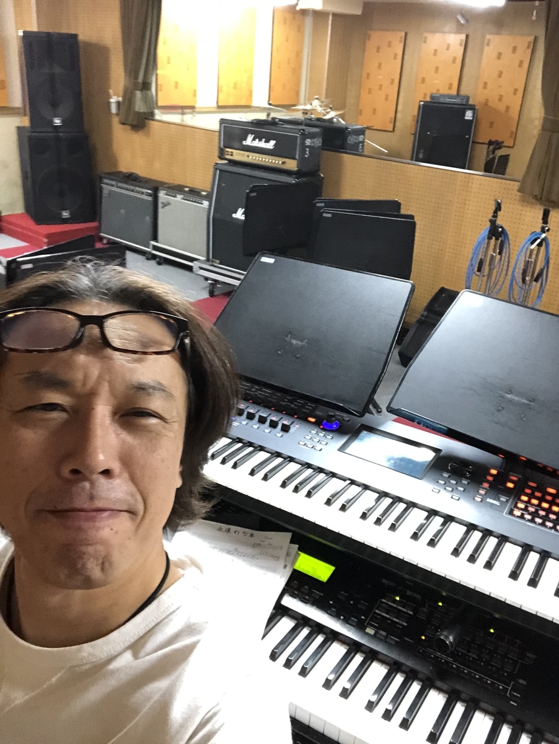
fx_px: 688
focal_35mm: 32
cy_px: 372
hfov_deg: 44.2
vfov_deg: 56.8
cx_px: 280
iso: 400
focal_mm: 2.87
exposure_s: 1/33
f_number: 2.2
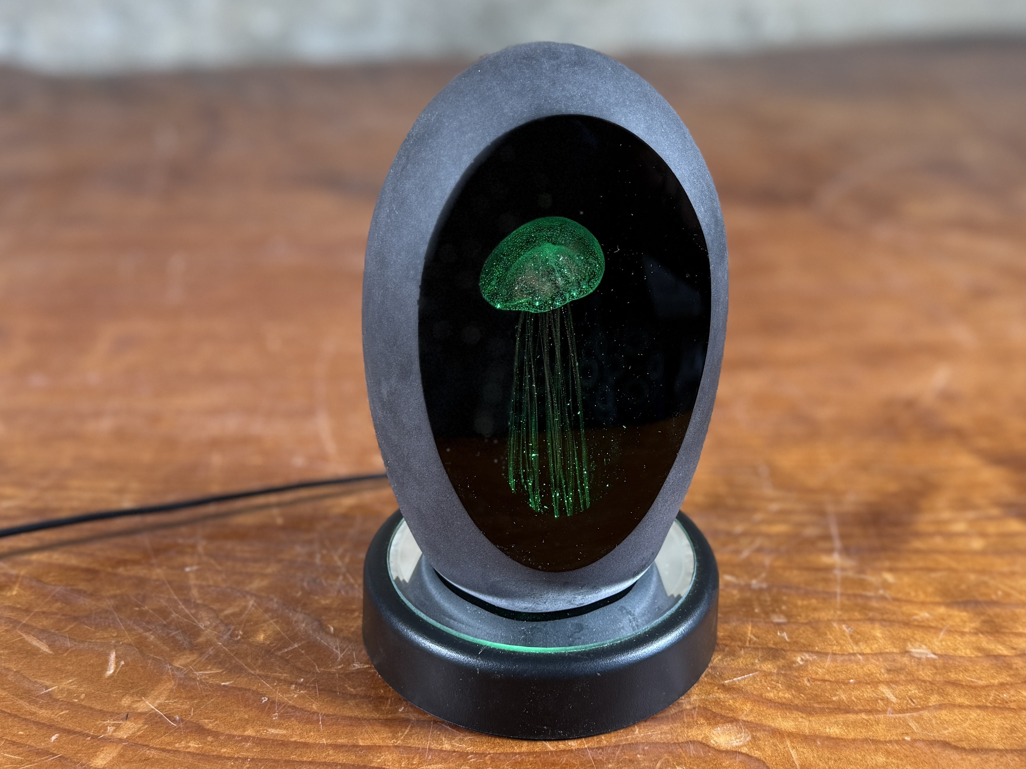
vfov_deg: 56.8
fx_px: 711
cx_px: 513
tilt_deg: -24.8
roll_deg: -0.8
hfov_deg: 71.6
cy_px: 384
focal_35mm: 24
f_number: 1.78
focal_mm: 6.76
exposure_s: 1/120
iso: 100
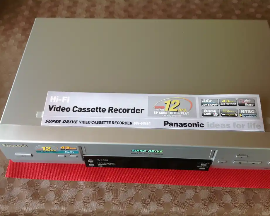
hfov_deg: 49.1
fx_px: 296
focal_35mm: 37
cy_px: 109
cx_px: 137
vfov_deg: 40.1
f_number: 2.4
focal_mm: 4.28
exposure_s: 1/24
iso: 64
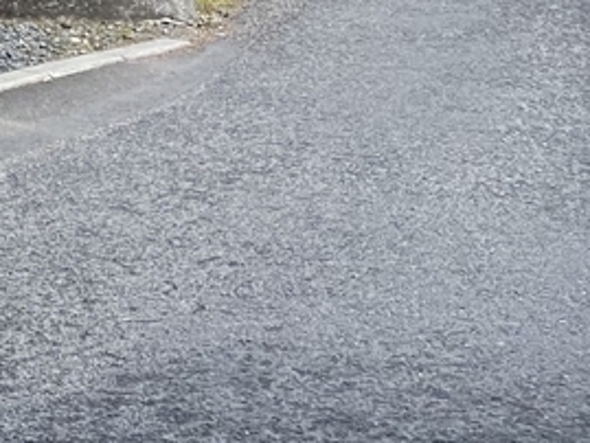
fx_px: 1978
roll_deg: +1.3
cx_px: -636
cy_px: -443
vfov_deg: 11.5
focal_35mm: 116
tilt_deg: +3.6
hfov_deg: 14.0
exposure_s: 1/813
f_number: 1.6
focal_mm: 5.1
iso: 32
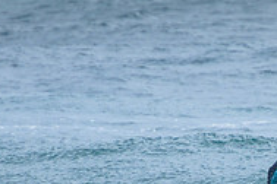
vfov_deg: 0.8
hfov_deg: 1.2
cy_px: 188
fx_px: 13003
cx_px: 298
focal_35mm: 1690
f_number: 5.6
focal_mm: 400
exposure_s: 1/2000
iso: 200
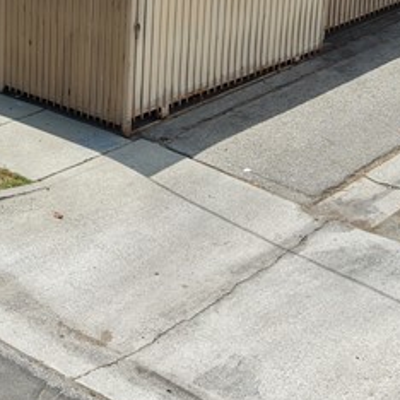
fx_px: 1216
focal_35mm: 93
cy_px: 12
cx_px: -14
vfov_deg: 18.3
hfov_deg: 18.1
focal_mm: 8.67
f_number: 1.8
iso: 200
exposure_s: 1/6000
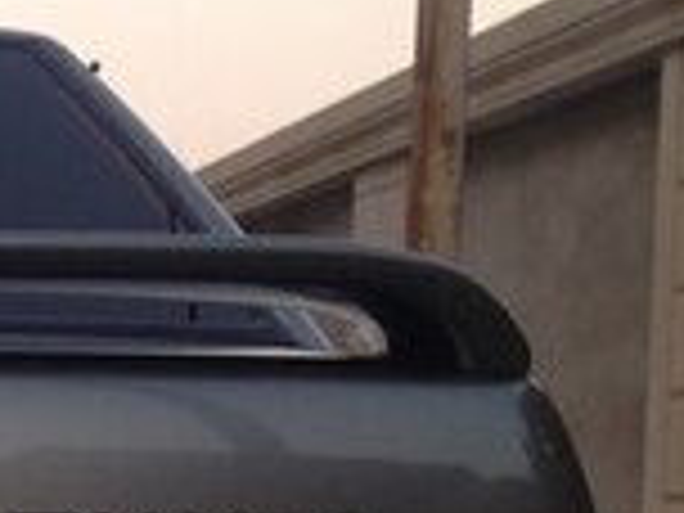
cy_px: 682
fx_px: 2826
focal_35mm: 143
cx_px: -544
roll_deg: -1.5
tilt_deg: -3.2
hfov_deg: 12.6
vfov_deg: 10.1
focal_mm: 4.12
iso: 50
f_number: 2.4
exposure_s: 1/30
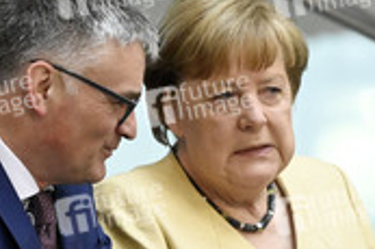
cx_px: 140
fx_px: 8700
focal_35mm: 836
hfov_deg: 2.5
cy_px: 264
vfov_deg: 1.6
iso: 12800
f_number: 5.6
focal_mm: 320
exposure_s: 1/320
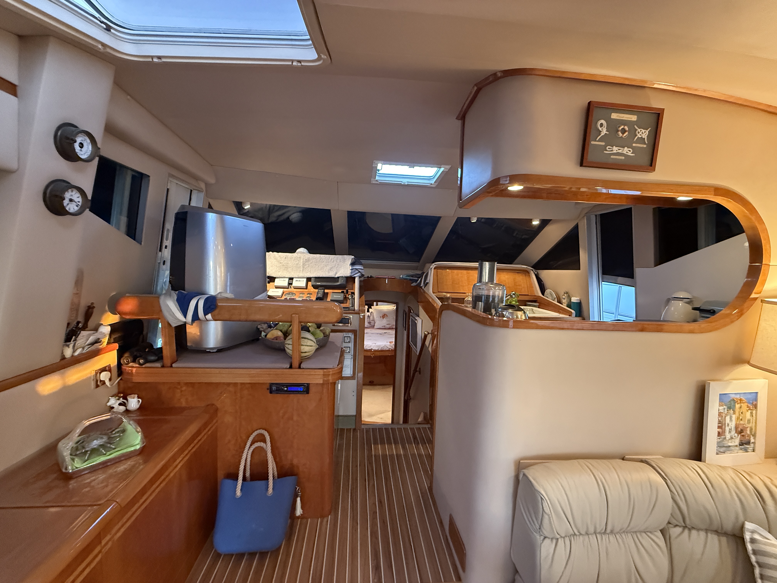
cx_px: 388
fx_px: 314
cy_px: 292
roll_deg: -2.5
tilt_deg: -4.3
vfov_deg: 85.7
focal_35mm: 14
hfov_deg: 102.1
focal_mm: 2.22
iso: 800
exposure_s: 1/60
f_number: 2.2
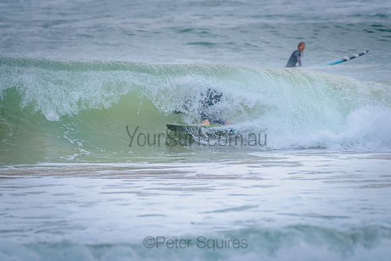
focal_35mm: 613
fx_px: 6658
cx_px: 192
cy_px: 111
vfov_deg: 2.2
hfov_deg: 3.4
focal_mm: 500
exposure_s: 1/2000
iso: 800
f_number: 6.3
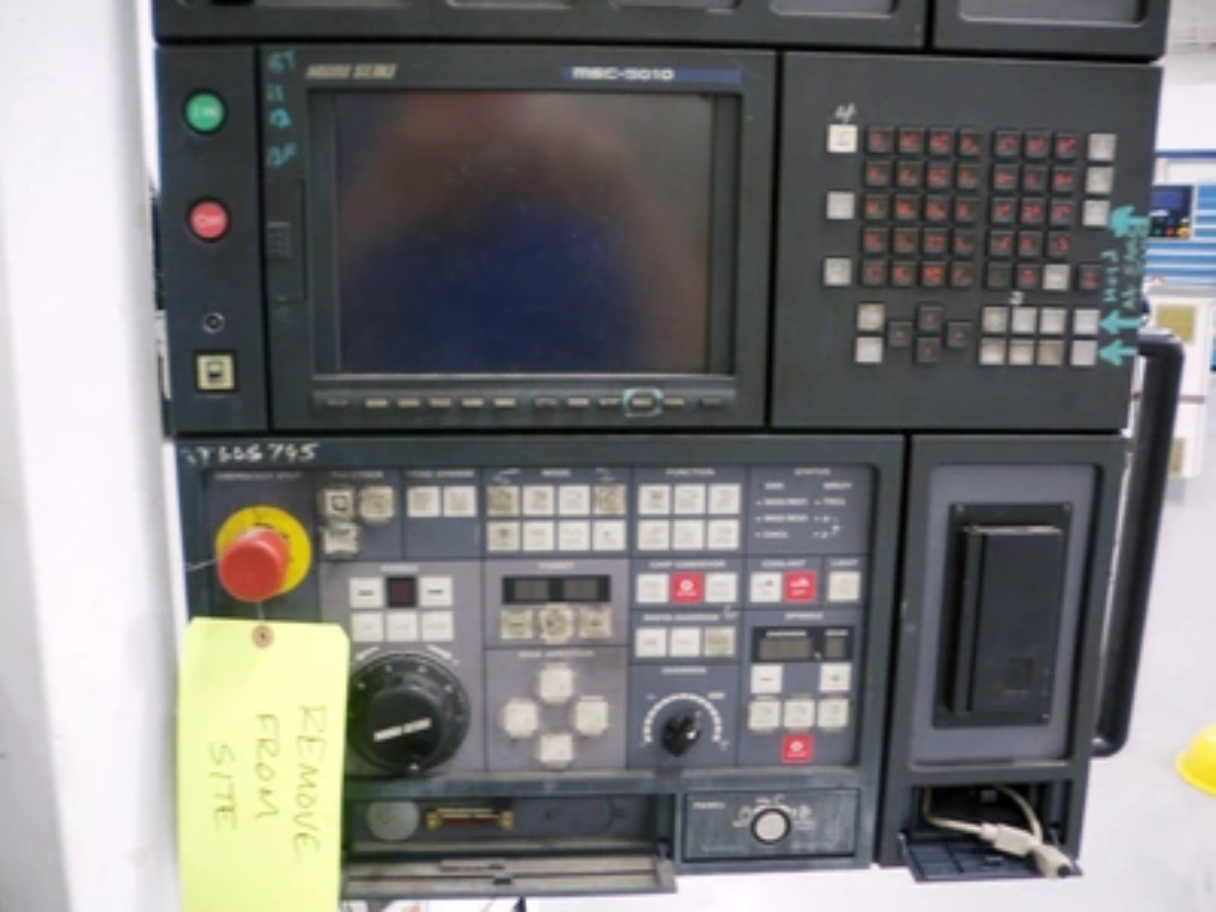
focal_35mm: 38
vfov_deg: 37.7
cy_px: 456
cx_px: 608
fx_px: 1335
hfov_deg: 49.0
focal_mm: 6.3
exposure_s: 1/4
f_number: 3.5
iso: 80
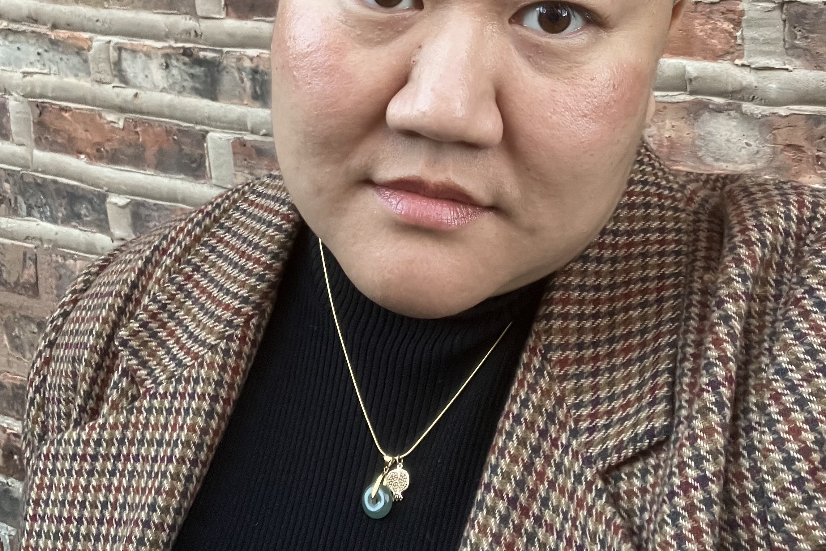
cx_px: 407
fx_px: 1033
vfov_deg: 29.1
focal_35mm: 45
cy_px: 102
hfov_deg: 43.6
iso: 160
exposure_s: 1/60
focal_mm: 2.87
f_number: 2.2
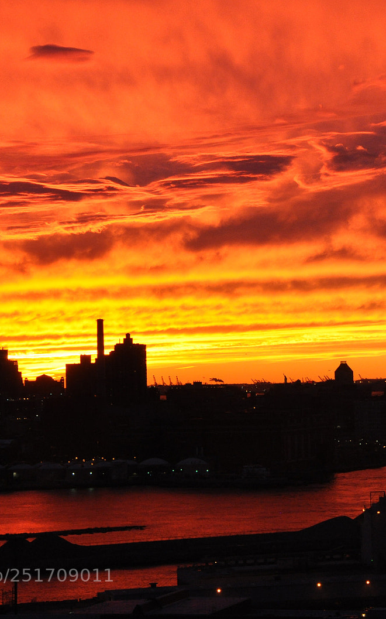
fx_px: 1870
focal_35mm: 111
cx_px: 275
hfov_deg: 11.8
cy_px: 310
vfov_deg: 18.8
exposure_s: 1/100
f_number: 10
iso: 800
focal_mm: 48
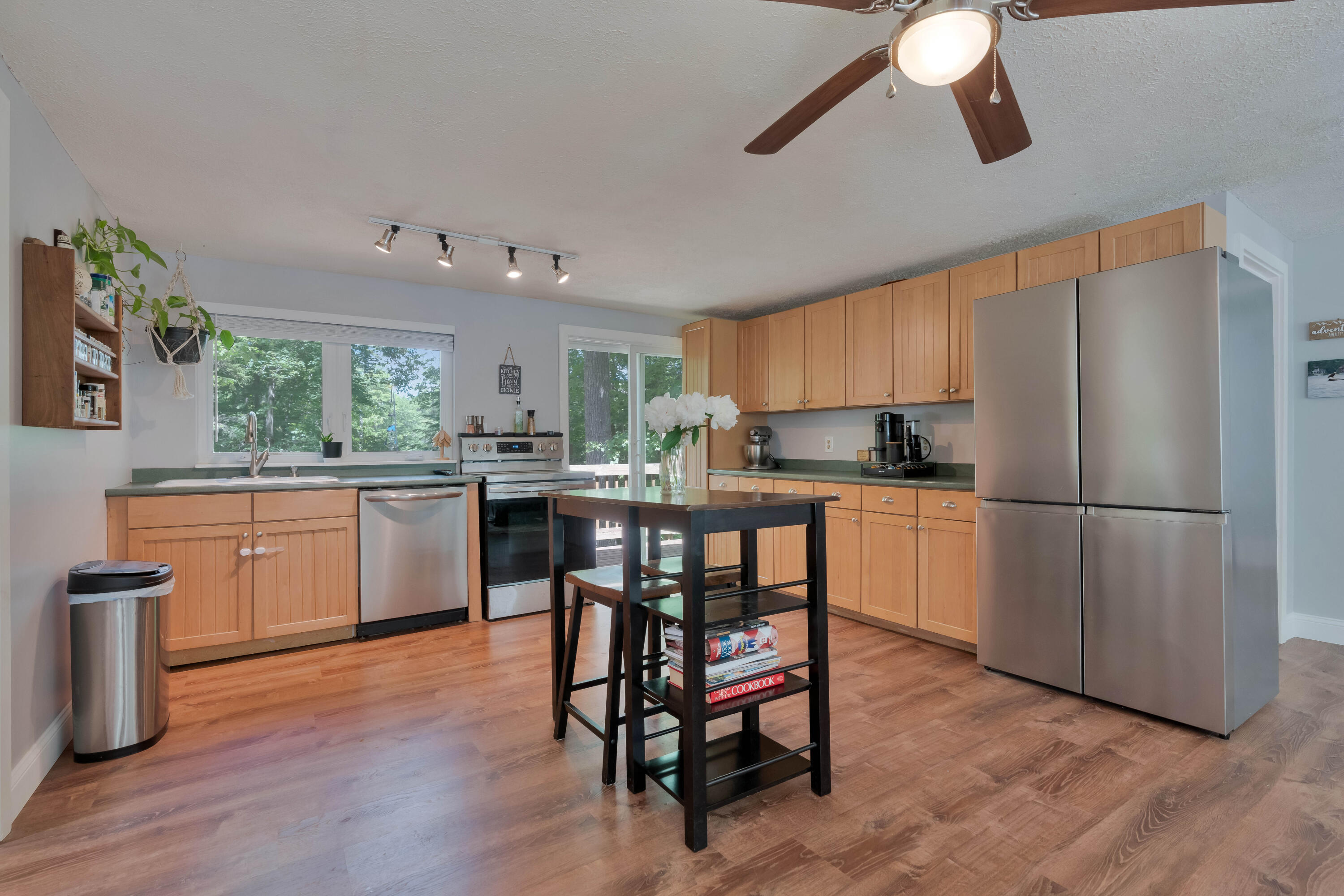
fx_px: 597
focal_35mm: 16
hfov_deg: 96.7
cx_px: 672
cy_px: 448
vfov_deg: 73.8
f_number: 8
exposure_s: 1/250
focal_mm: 16
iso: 800
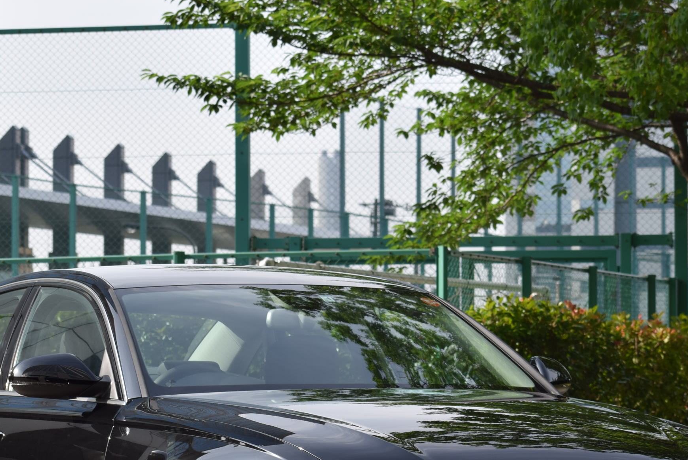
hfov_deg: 11.0
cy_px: 393
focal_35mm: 186
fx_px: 3557
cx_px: 301
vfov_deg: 7.4
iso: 100
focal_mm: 72
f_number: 8
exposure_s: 1/200
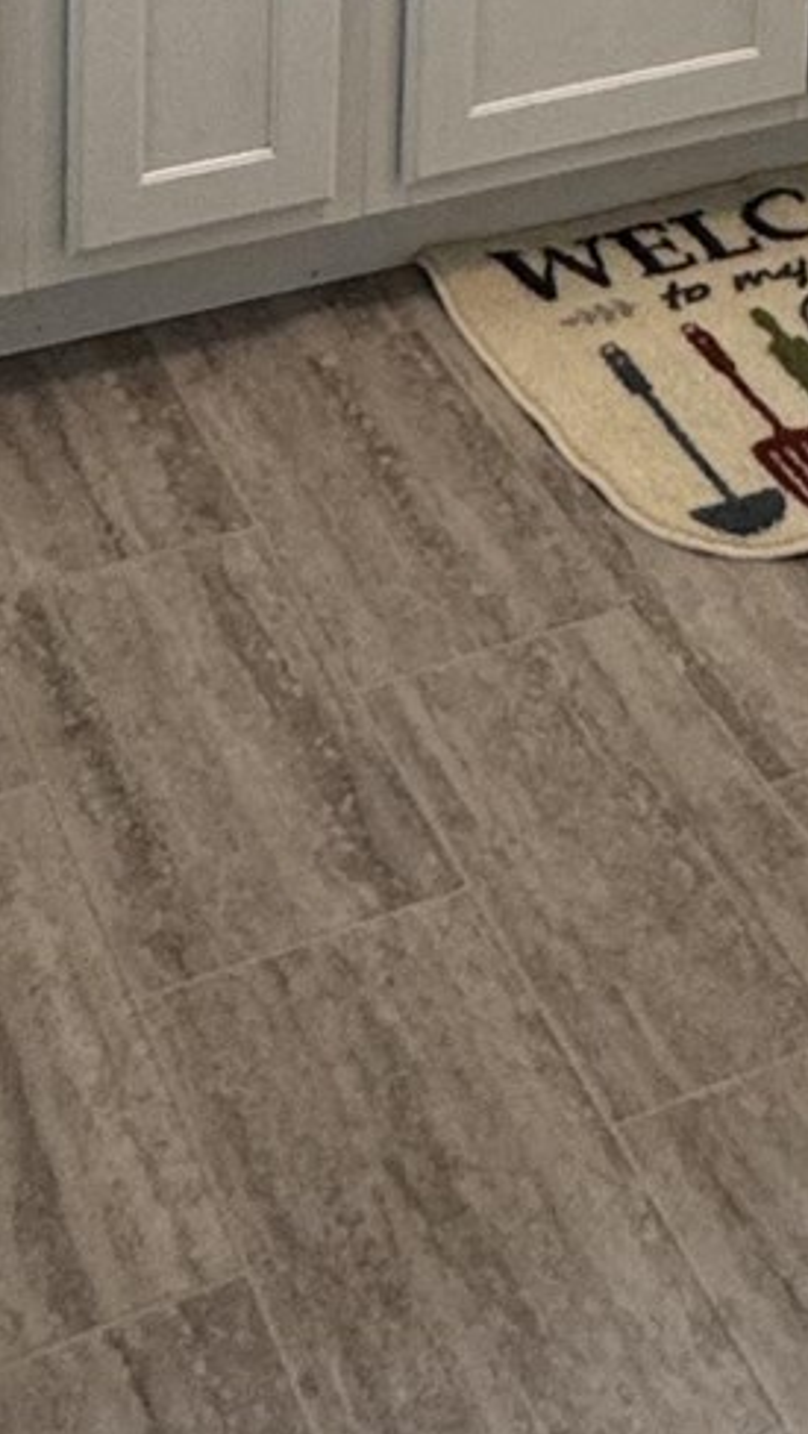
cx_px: 558
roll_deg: -2.1
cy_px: -790
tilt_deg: -8.8
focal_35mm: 72
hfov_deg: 16.7
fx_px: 2739
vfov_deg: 23.0
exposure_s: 1/120
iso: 160
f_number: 2.2
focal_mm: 2.22
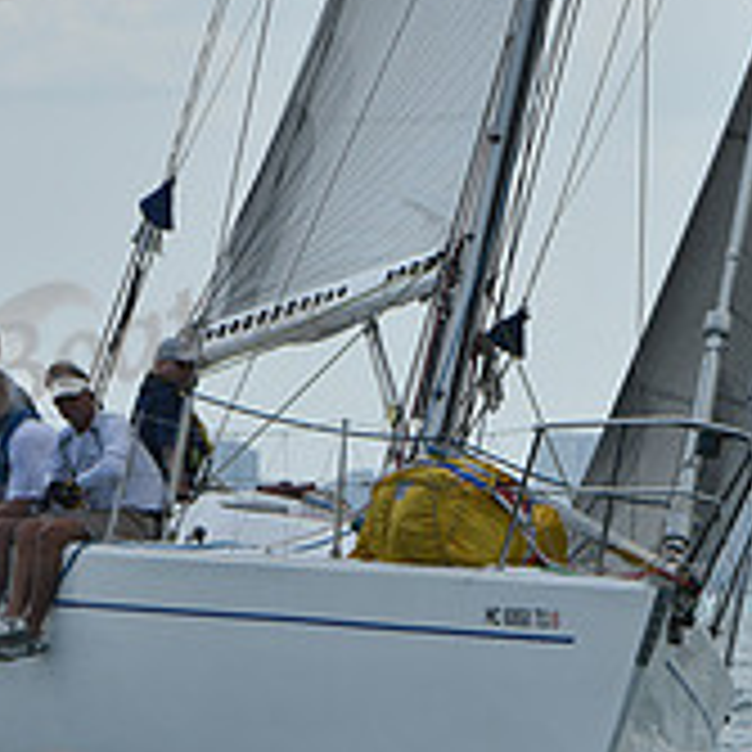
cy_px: 547
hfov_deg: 3.0
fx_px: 14476
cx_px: 567
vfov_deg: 3.0
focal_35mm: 589
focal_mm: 200
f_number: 9
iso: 250
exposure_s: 1/1250
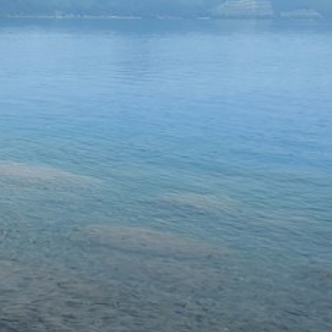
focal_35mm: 62
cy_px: 136
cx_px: 16
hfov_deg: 26.5
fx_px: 673
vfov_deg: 27.7
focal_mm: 18.8
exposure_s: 1/350
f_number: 10
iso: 400
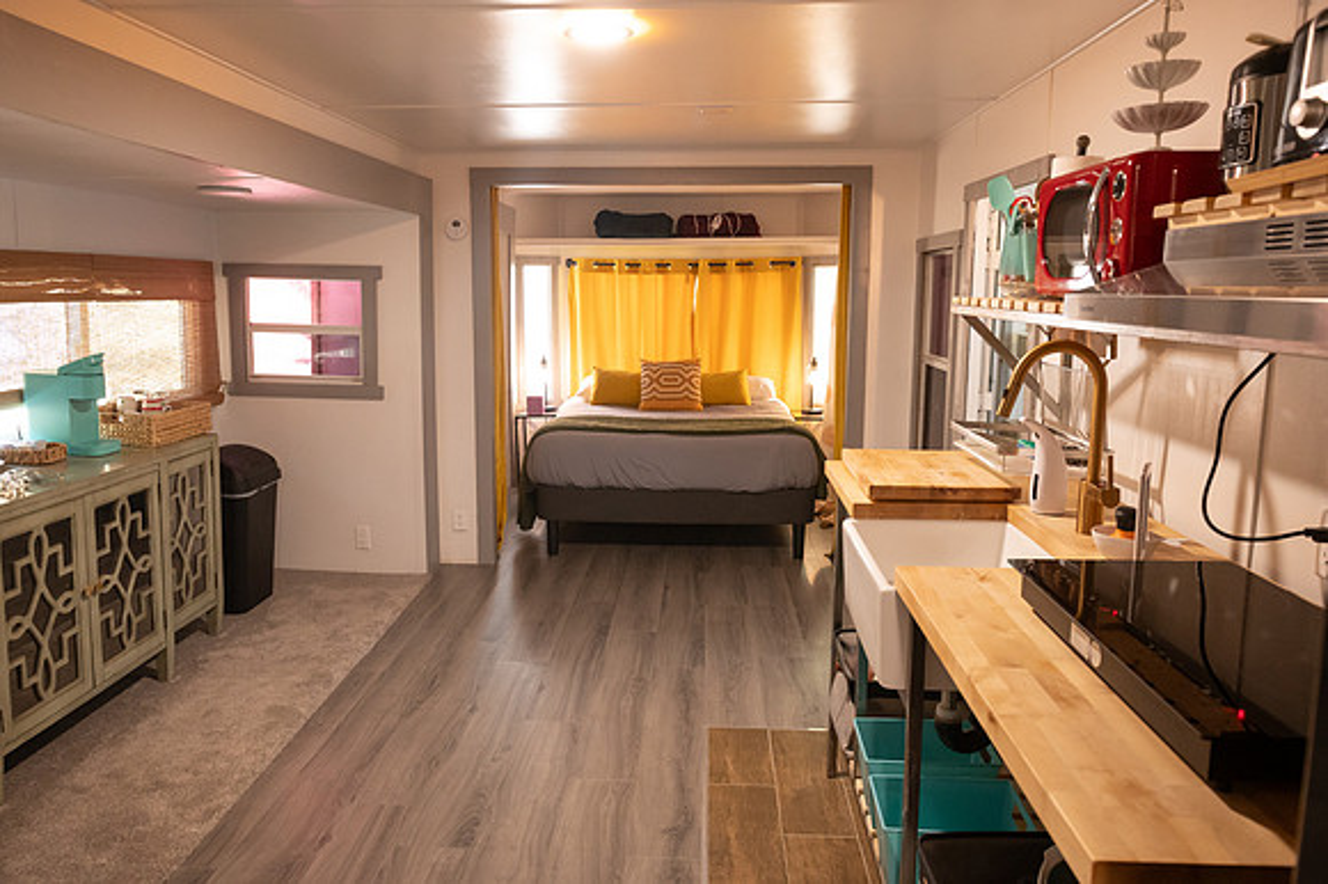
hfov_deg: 72.4
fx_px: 908
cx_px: 655
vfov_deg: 51.9
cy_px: 442
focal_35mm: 25
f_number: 5
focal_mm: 24
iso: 5000
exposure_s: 1/100
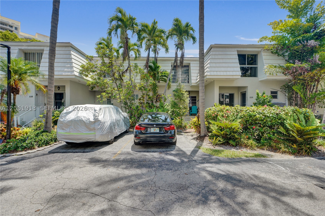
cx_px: 162
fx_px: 144
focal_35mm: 16
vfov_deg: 73.6
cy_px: 108
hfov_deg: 96.8
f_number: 5
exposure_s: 1/500
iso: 100
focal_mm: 16
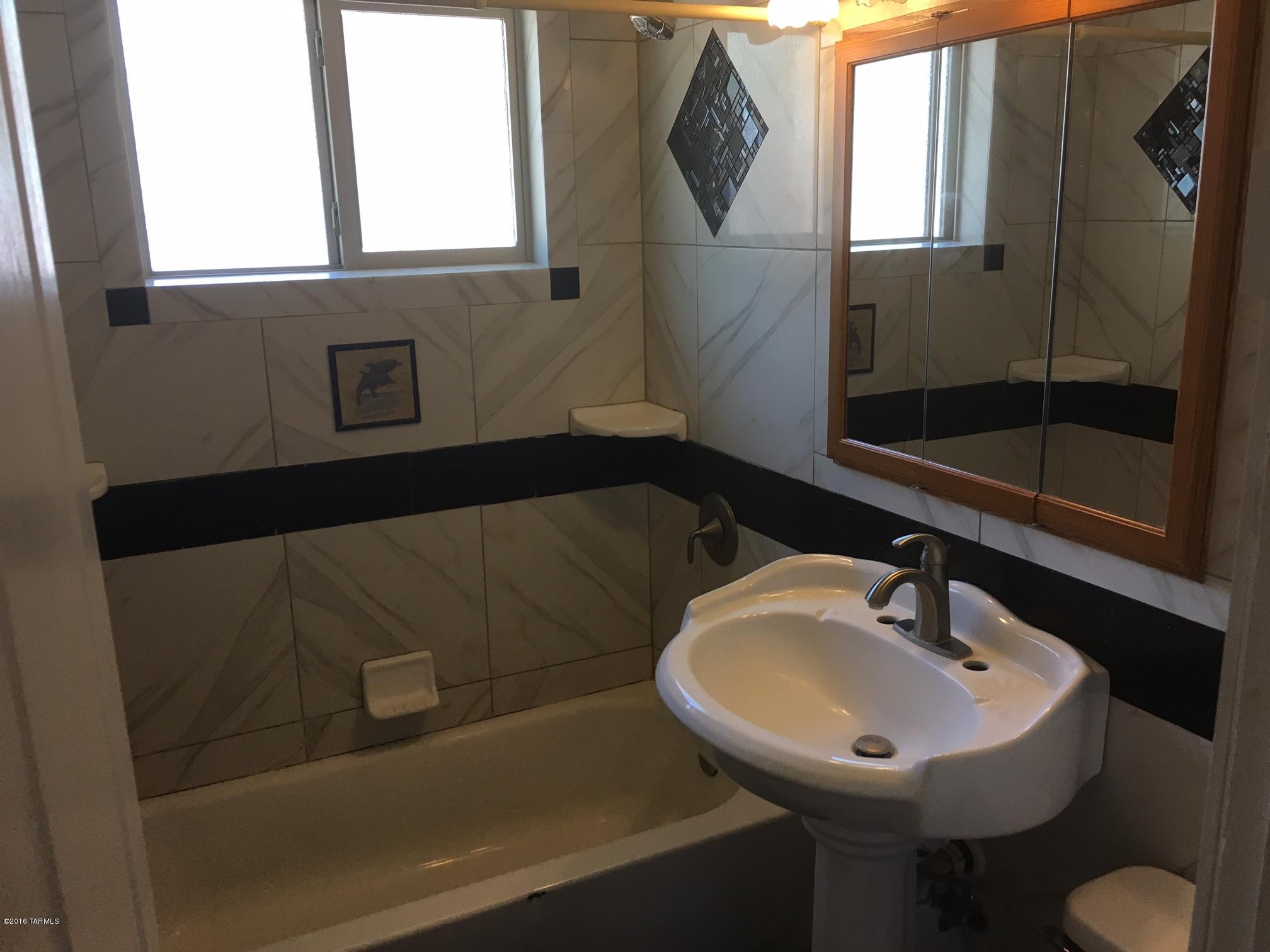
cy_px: 476
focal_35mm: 29
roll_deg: +0.5
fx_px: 1064
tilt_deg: -14.5
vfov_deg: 48.2
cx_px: 635
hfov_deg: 61.7
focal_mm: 4.15
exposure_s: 1/30
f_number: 2.2
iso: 32
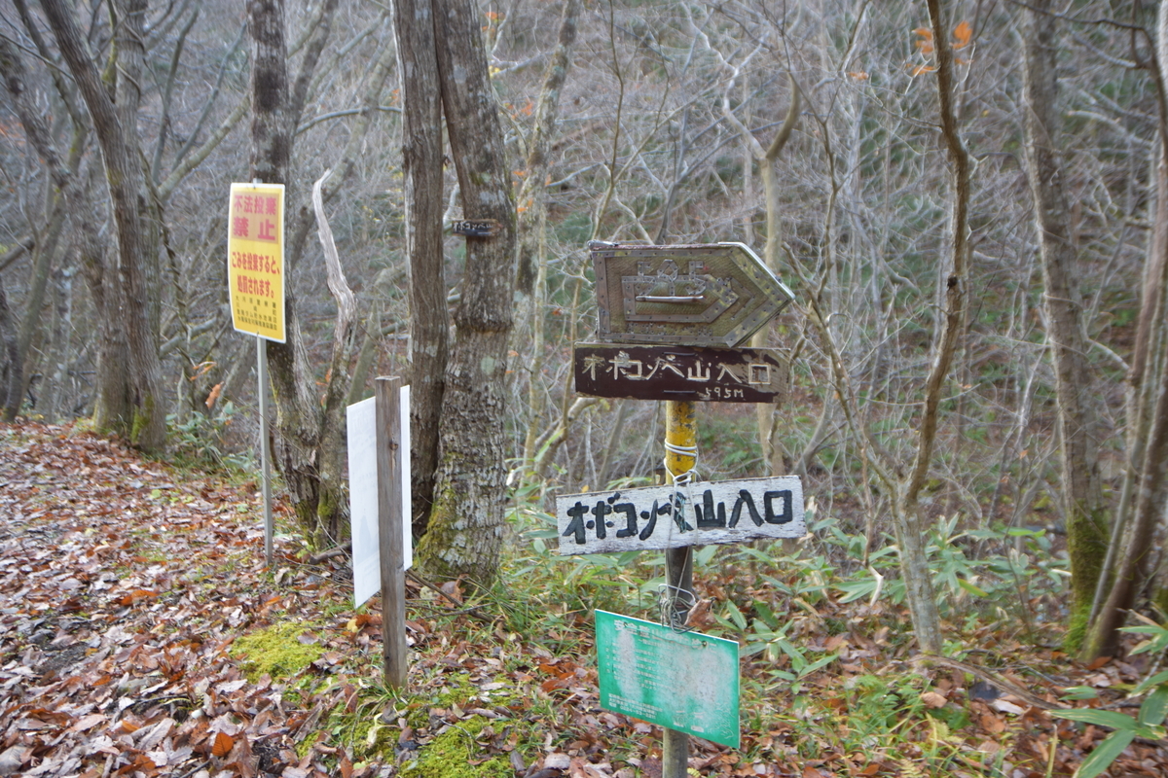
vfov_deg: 50.4
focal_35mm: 26
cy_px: 389
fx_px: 827
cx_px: 584
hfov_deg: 70.4
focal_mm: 17
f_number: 2.8
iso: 125
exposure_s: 1/30
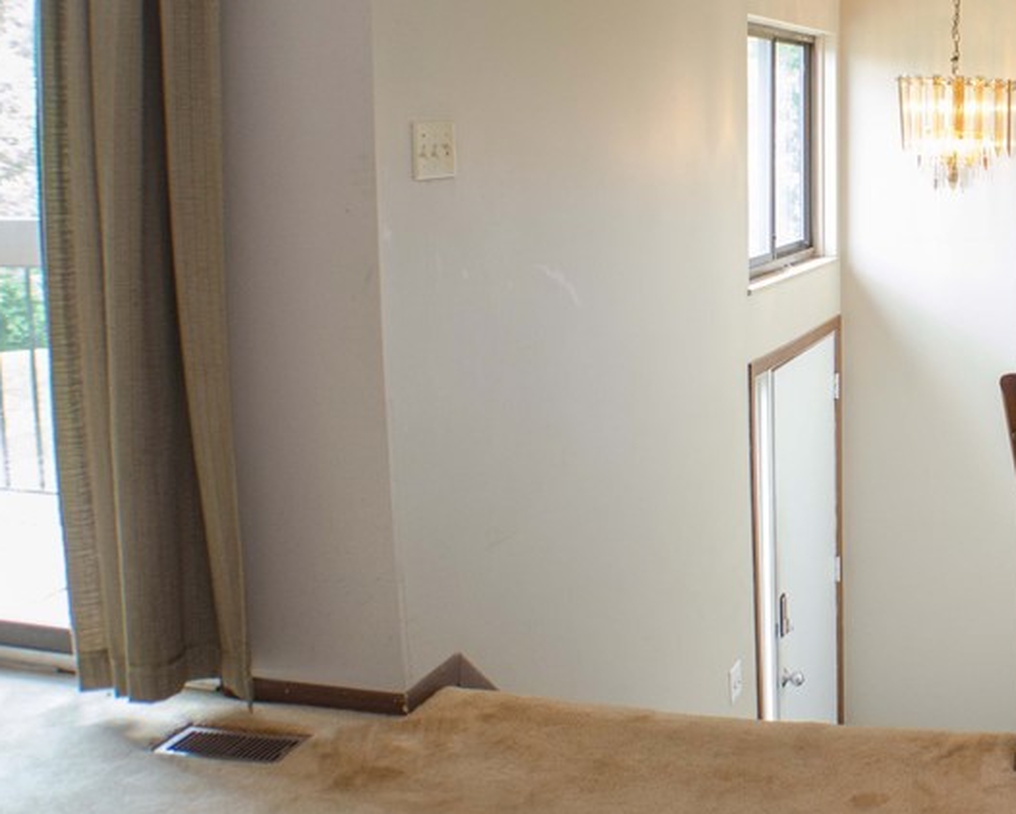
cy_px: 248
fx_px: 1925
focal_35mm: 64
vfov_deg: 23.7
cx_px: 949
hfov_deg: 28.2
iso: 800
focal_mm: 22
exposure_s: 1/30
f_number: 4
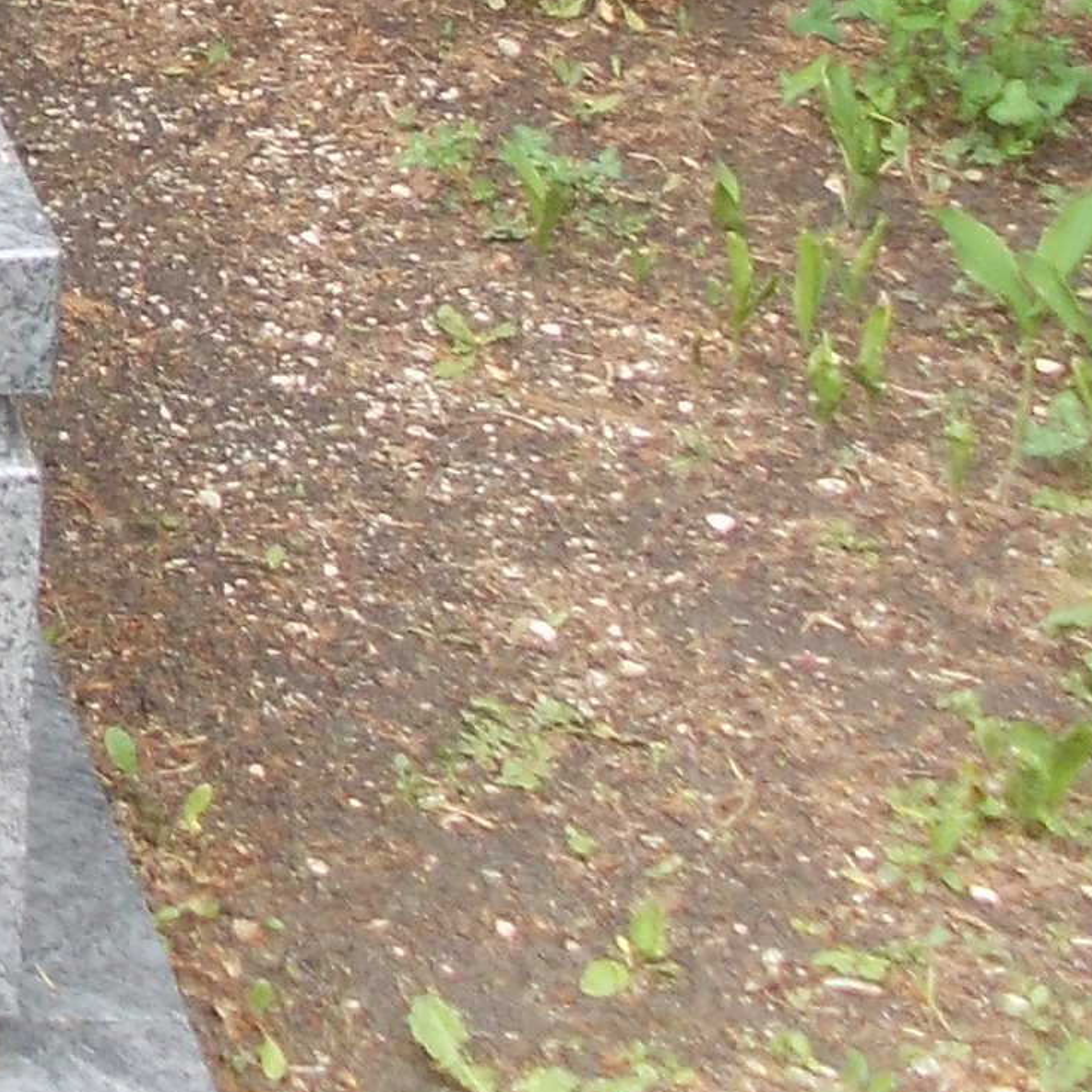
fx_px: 4390
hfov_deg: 12.6
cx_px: -1037
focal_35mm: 123
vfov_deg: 13.8
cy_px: -219
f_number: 2.7
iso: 80
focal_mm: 4
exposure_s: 1/100
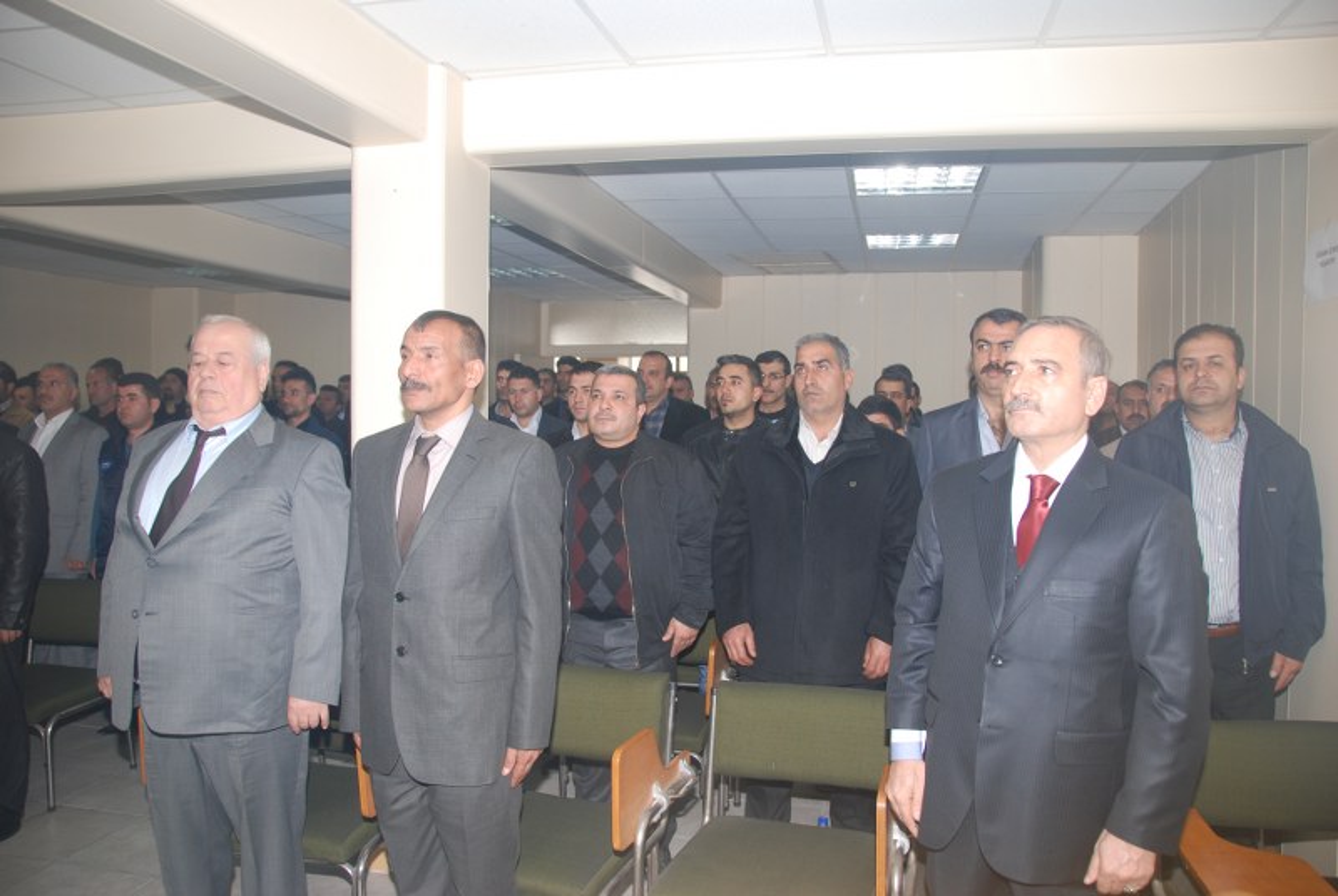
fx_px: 1005
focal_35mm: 27
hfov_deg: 67.3
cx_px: 669
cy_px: 448
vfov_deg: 48.1
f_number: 4
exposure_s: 1/60
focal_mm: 18
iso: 200
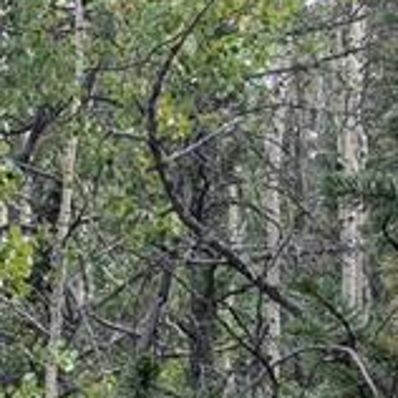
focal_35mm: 137
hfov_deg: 11.4
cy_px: 617
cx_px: -413
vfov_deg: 12.1
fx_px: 1782
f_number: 1.68
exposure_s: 1/166
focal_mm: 6.9
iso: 21
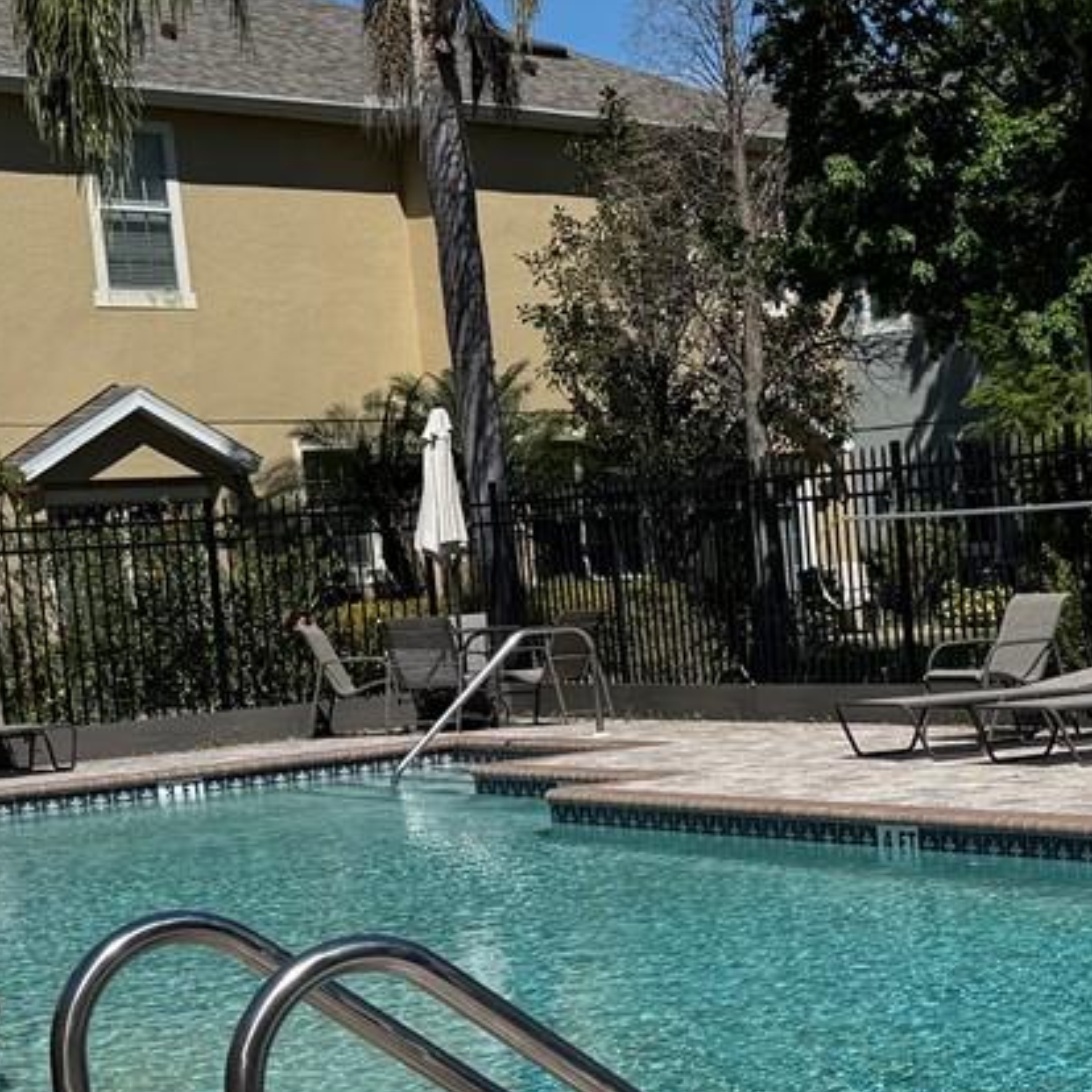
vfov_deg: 20.9
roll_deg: +4.2
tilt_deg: -6.3
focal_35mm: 82
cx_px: 997
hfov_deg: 20.7
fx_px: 2927
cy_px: 857
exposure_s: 1/9091
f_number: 1.78
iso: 80
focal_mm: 6.76
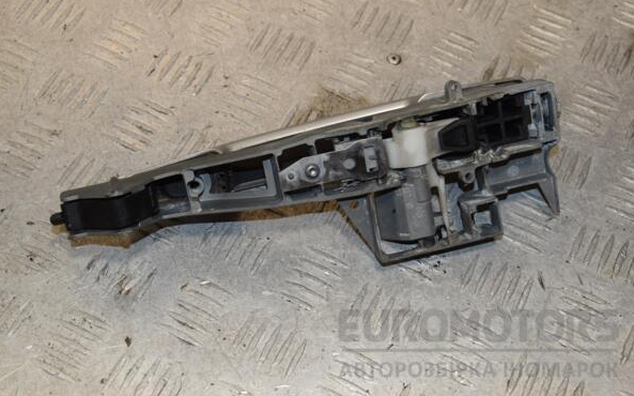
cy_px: 183
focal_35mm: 65
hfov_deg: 31.5
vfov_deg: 20.0
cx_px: 319
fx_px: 1123
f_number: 9
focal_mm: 42
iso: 800
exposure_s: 1/200
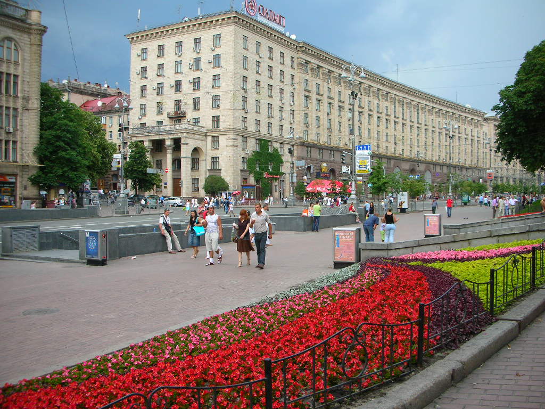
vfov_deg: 40.7
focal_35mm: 35
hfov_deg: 52.6
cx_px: 272
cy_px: 204
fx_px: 551
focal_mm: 5.8
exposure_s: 1/85.7
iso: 50
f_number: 3
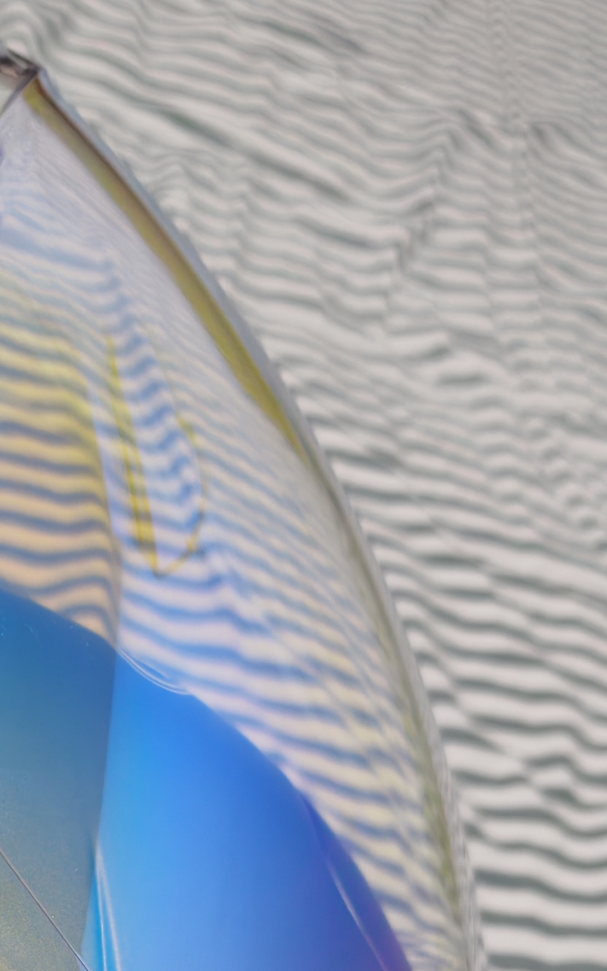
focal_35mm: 66
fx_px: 1747
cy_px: 967
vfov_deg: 29.1
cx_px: -22
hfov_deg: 19.1
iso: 640
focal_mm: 5.52
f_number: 1.95
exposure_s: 1/50
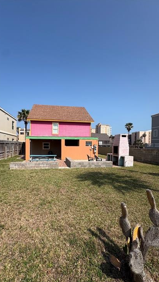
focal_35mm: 16
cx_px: 69
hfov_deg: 66.8
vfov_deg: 99.3
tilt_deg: +0.5
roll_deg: -0.5
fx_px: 120
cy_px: 147
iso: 50
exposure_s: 1/2415
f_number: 2.2
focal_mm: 2.22
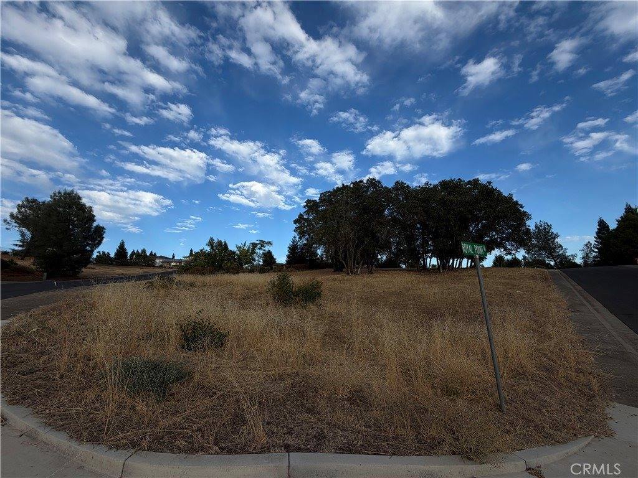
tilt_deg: +10.7
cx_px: 319
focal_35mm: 14
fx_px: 258
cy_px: 239
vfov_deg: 85.7
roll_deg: +2.1
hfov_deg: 102.1
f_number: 2.2
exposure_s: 1/770
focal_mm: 2.22
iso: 25
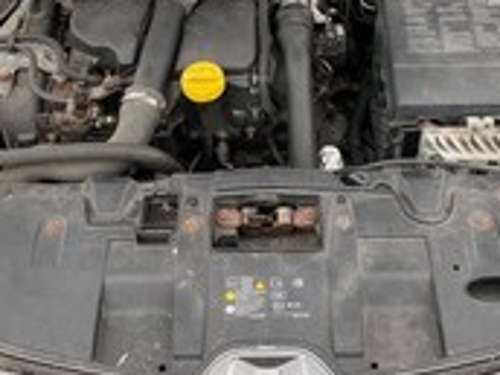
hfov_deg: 36.1
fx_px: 766
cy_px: 90
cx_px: 273
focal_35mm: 53
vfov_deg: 27.1
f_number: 1.6
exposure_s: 1/105
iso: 125
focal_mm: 4.2
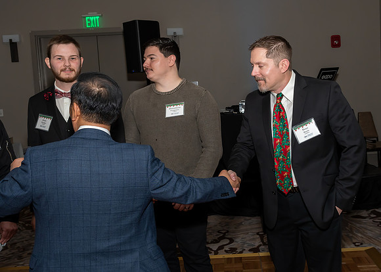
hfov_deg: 42.7
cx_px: 236
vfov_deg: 31.4
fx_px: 483
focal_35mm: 45
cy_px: 124
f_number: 6.3
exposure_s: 1/250
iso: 400
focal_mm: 22
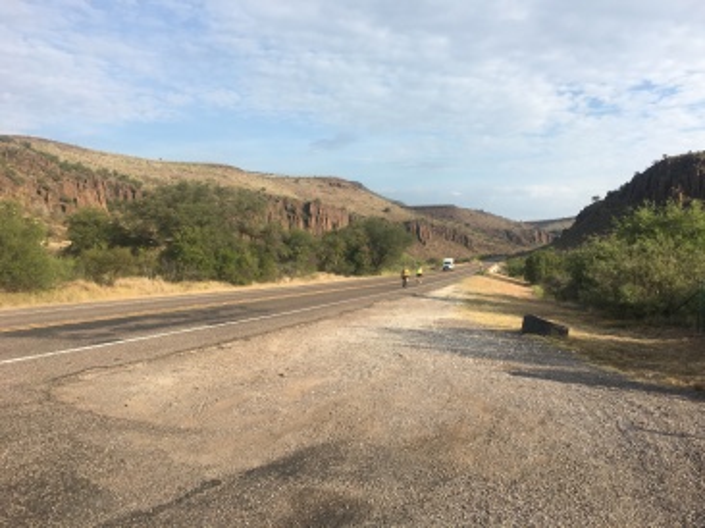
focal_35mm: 29
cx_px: 352
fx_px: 590
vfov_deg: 48.2
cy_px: 264
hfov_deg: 61.7
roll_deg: +2.2
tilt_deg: -1.8
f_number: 2.2
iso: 25
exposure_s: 1/1012
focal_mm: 4.15
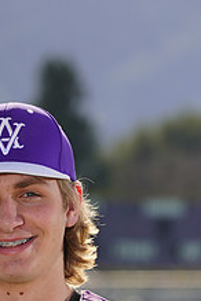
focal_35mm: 677
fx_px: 5669
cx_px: 6
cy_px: 397
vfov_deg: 3.0
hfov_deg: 2.0
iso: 100
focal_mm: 256
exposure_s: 1/250
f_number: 9
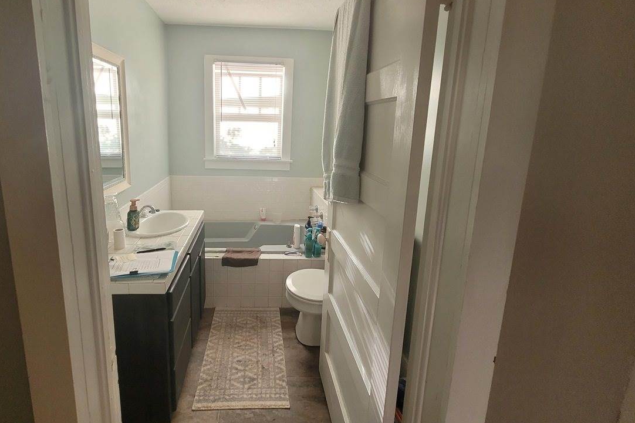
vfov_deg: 73.0
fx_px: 282
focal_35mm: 16
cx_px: 272
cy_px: 172
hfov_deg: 96.1
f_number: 2.2
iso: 160
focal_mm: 1.74
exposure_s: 1/60
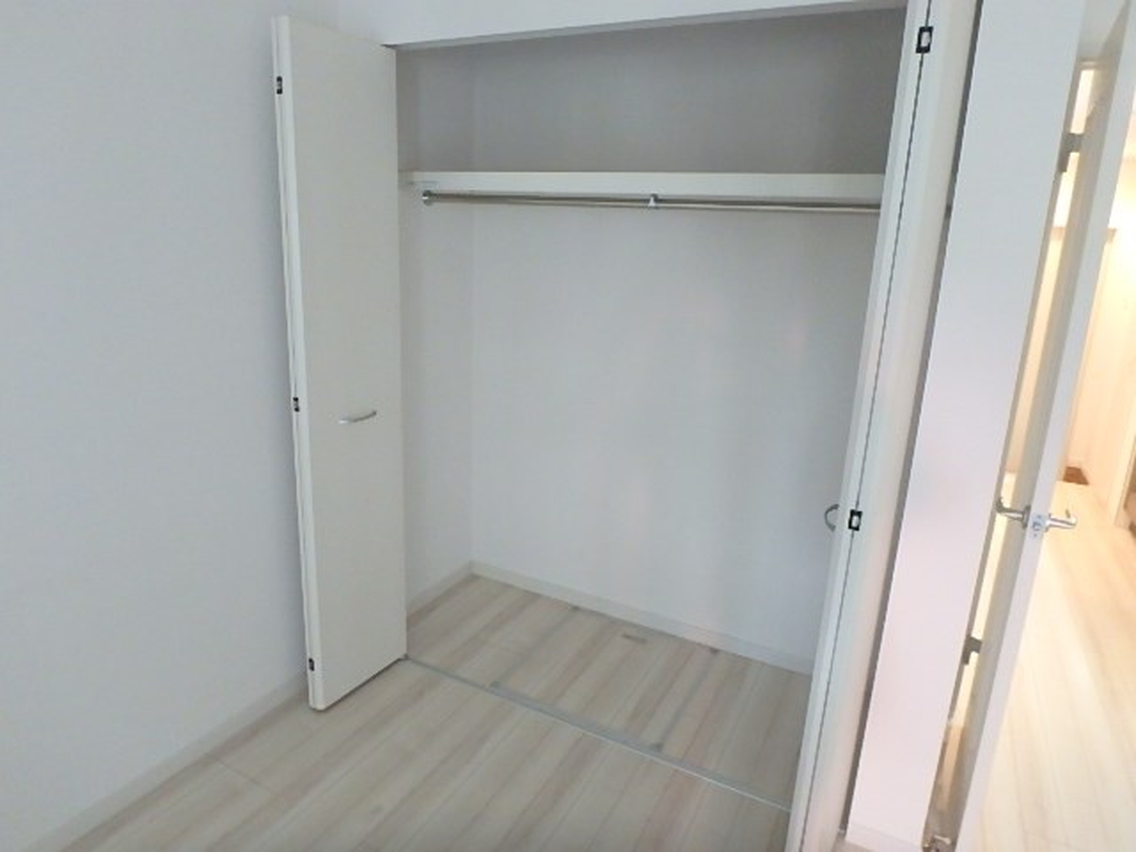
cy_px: 426
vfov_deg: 63.4
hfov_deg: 79.0
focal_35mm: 21
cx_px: 568
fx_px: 689
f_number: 3.5
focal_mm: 3.7
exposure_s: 1/15
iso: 800
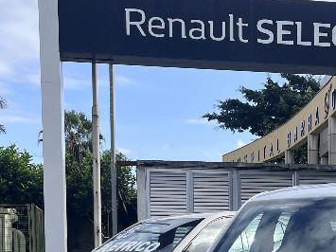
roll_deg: -0.5
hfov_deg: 25.5
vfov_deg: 18.4
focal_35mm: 75
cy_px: 315
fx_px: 728
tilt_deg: -5.9
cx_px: 272
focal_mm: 5.1
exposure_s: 1/1923
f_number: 1.6
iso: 50
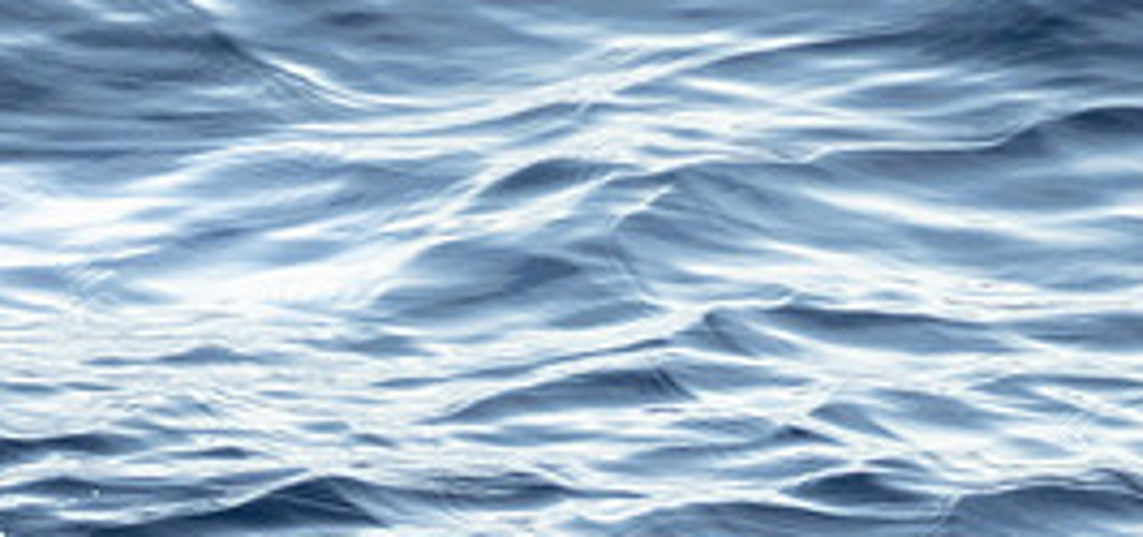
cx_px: 553
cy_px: 885
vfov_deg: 0.5
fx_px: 58782
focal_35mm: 2014
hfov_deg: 1.1
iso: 1600
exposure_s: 1/2000
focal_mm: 400
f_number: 5.6
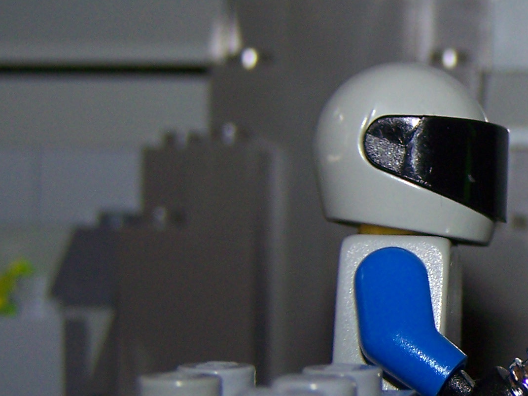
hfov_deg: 17.2
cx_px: 651
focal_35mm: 109
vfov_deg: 13.6
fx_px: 1662
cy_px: 238
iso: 80
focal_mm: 6.3
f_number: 2.8
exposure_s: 1/60
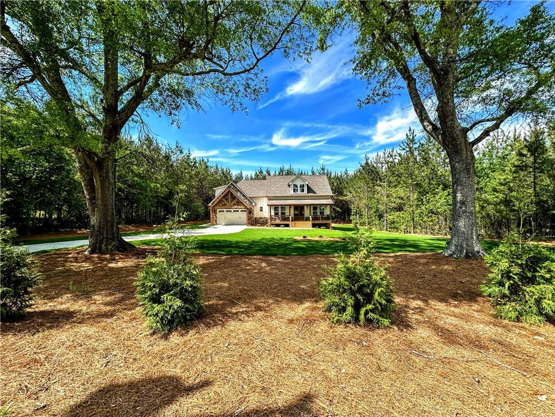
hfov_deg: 102.1
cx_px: 278
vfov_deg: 85.7
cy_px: 208
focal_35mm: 14
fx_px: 224
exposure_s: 1/1383
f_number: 2.2
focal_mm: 2.22
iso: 40
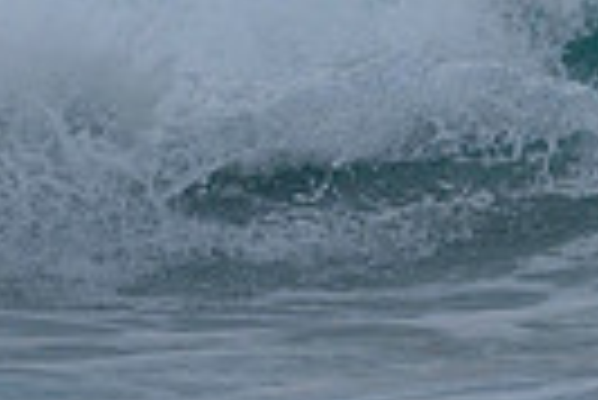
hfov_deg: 0.6
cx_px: 809
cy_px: -178
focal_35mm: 3494
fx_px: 58102
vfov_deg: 0.4
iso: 1400
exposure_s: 1/1600
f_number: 11
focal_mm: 800
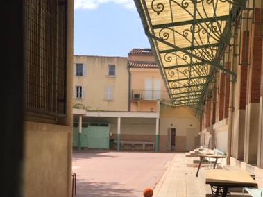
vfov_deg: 29.0
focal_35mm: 49
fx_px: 372
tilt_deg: -3.5
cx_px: 171
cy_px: 158
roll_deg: -1.4
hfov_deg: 38.6
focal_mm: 4.15
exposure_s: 1/2083
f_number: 2.2
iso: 32
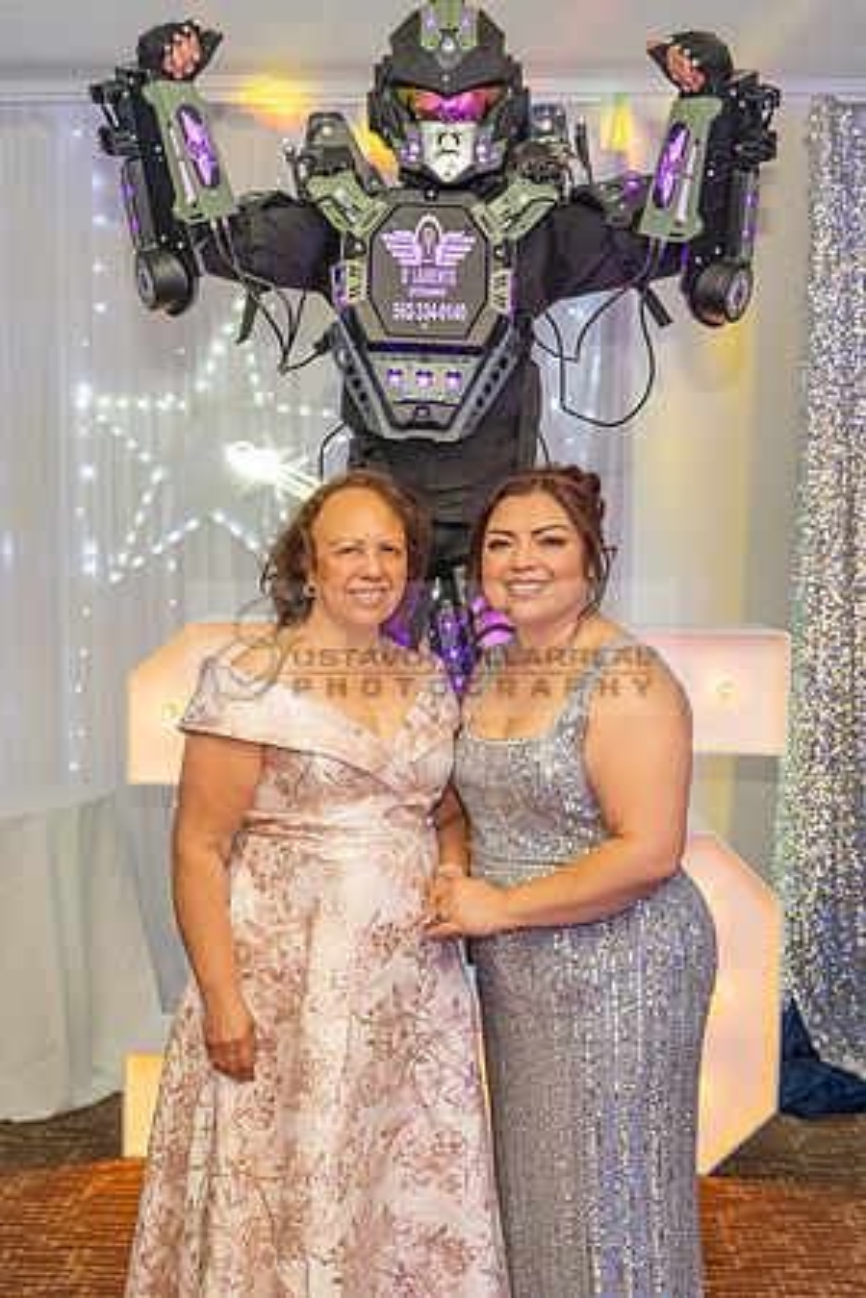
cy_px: 649
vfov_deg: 44.3
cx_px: 407
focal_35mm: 44
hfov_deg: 30.3
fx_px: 1597
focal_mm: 29.5
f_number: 4.5
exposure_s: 1/200
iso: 1250
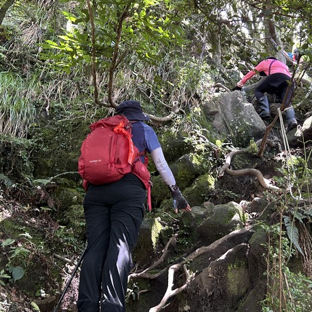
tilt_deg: +38.1
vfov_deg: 42.7
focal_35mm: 39
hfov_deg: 42.6
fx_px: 398
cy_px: 127
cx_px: 187
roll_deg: +1.2
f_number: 1.5
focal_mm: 5.7
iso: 160
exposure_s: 1/60
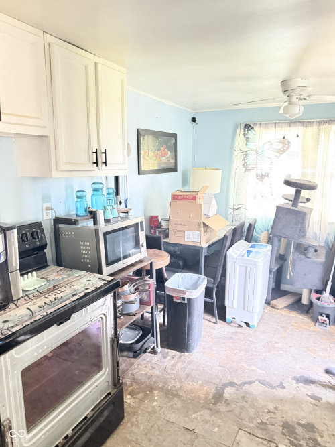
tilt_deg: -10.3
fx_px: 310
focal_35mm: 24
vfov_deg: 71.6
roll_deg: -0.3
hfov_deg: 56.8
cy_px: 224
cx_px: 168
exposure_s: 1/26
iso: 1600
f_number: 1.78
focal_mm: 6.76
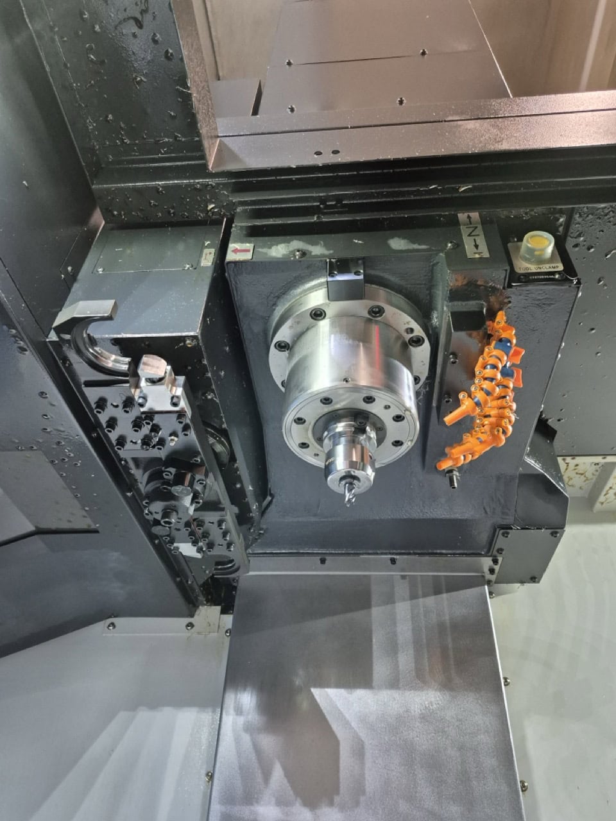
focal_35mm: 23
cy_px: 410
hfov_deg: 58.9
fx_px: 546
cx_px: 308
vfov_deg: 73.9
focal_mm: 5.4
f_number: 1.8
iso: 800
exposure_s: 1/120
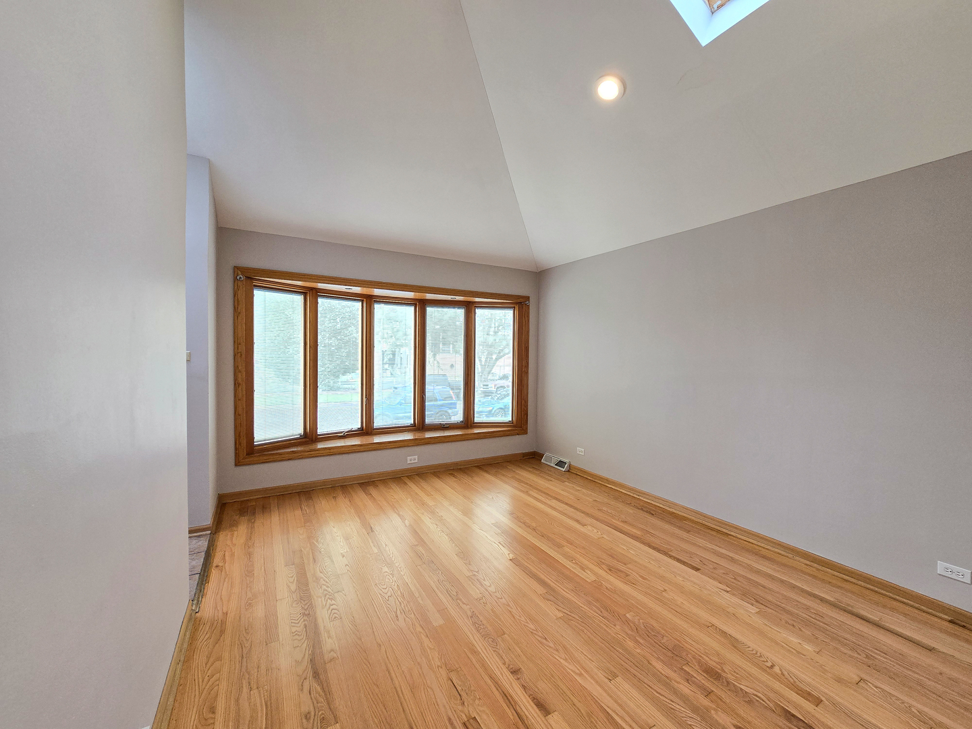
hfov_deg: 106.2
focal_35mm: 13
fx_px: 365
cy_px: 364
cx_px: 486
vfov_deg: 89.9
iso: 100
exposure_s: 1/120
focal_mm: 2.2
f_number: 2.2
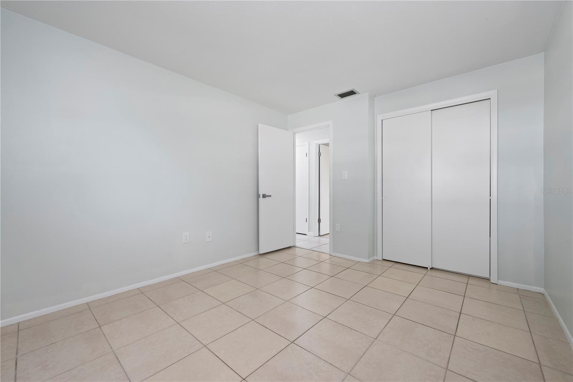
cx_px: 286
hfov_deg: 100.4
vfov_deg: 77.3
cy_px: 191
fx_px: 239
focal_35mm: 15
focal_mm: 15
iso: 500
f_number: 8
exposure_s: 1/5
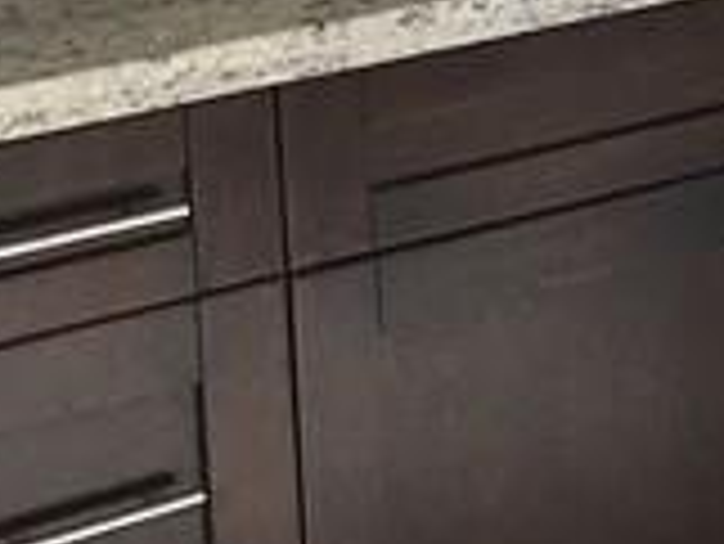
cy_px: -396
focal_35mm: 184
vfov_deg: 7.8
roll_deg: -1.3
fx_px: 3851
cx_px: 2123
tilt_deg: -9.3
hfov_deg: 8.9
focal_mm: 4.15
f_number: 2.2
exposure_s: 1/513
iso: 25
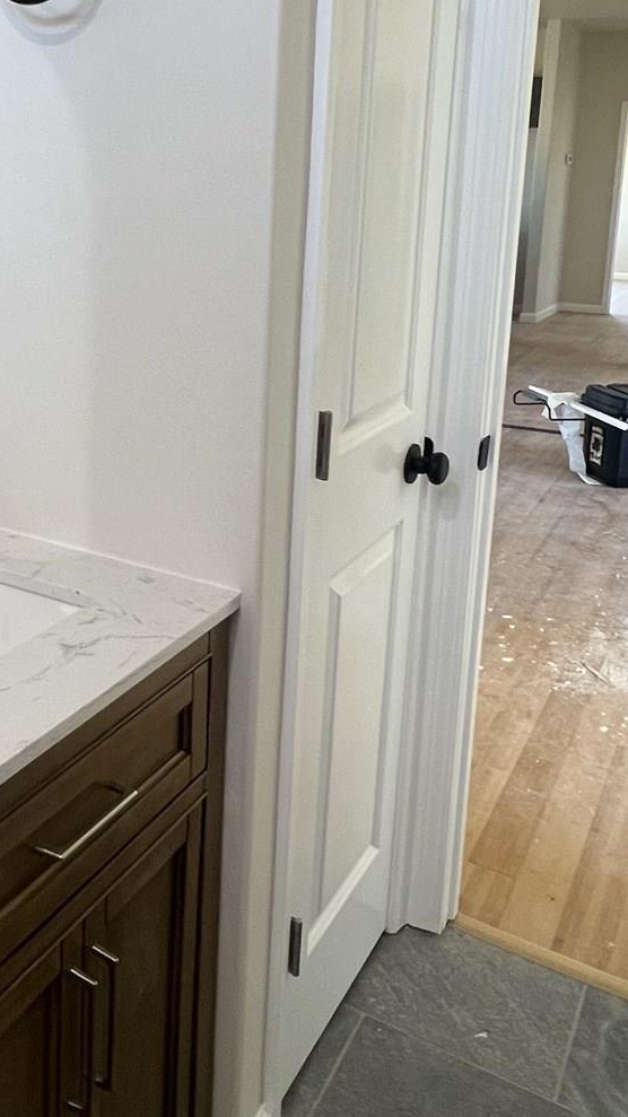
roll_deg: -1.1
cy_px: 369
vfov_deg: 58.1
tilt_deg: -9.9
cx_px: 130
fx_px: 977
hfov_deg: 34.6
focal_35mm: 33
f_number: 1.8
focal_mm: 1.57
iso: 200
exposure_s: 1/120
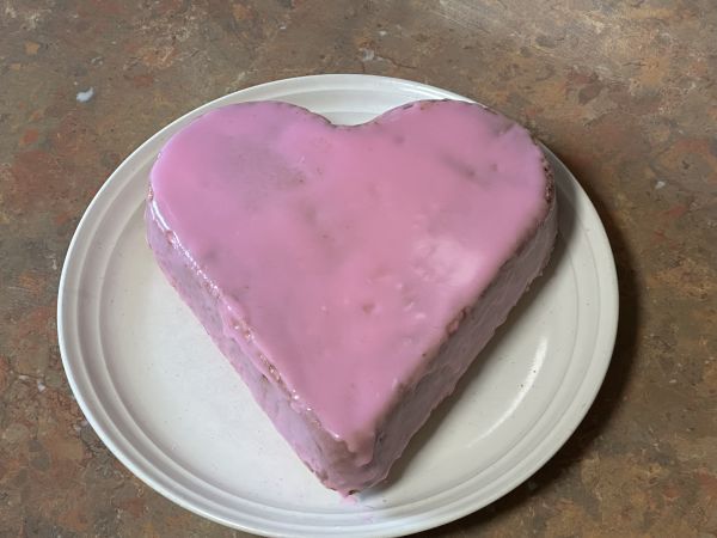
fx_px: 1595
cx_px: 358
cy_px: 269
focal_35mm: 77
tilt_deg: -55.2
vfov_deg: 19.1
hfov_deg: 25.3
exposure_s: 1/50
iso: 320
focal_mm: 9
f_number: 2.8
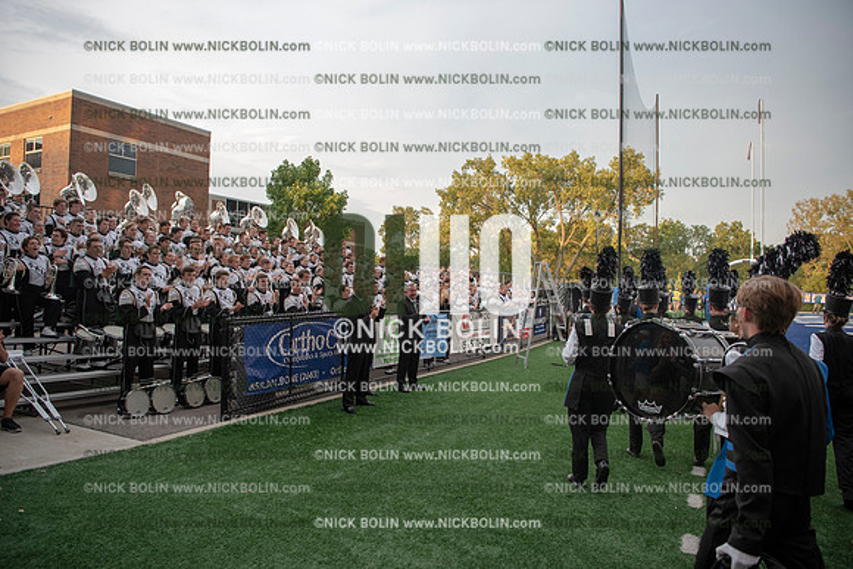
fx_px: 569
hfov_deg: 73.7
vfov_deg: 53.2
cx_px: 426
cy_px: 284
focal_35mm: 24
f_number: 3.2
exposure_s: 1/1250
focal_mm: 24
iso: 800
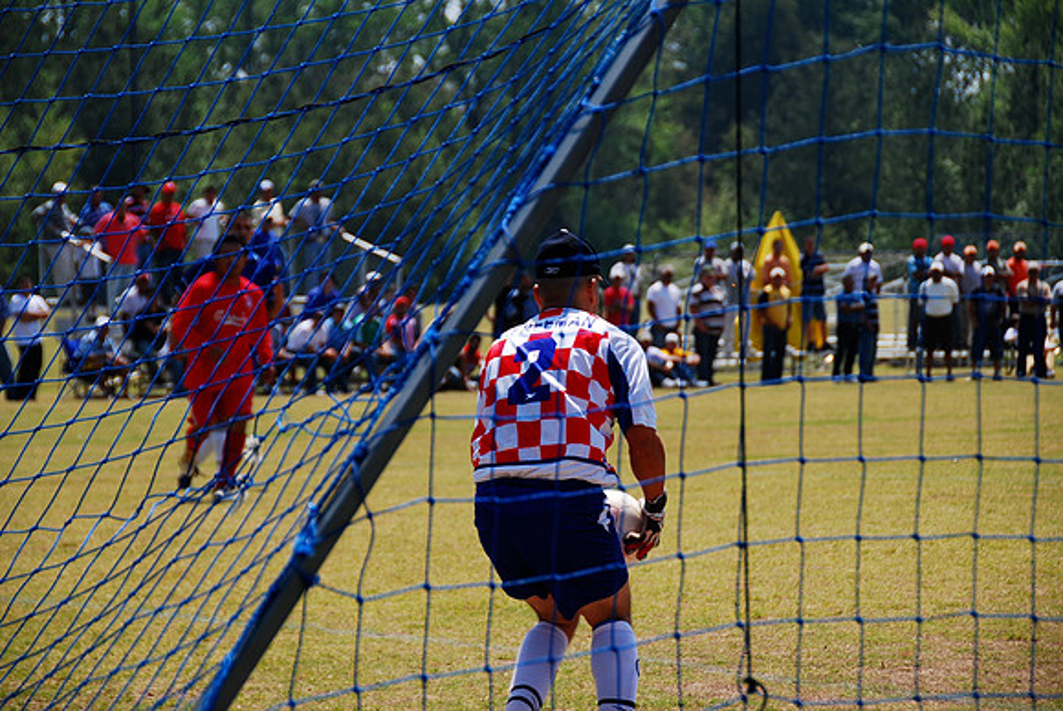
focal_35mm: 158
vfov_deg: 8.7
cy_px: 356
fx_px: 4655
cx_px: 532
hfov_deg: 13.0
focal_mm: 105
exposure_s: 1/400
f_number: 5.6
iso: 100
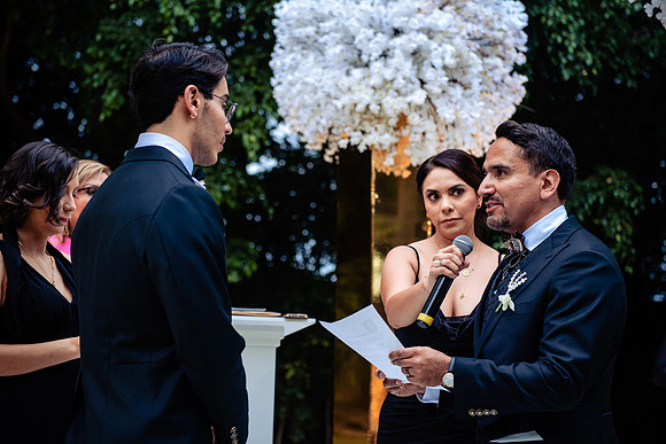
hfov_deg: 28.8
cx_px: 333
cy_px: 222
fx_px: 1295
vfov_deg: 19.5
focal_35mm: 70
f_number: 3.5
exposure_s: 1/125
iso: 640
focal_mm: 70
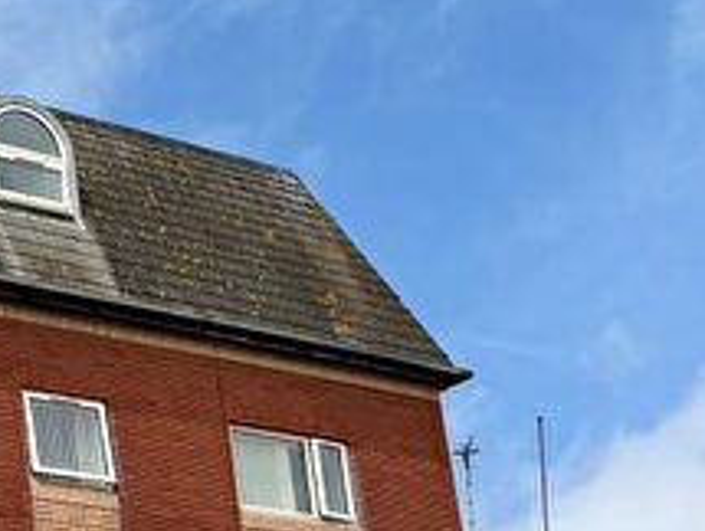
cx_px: -338
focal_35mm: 78
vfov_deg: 18.3
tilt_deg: +16.6
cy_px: 582
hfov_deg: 21.3
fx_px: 1591
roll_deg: +1.3
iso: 80
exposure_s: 1/5319
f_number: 1.78
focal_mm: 6.76
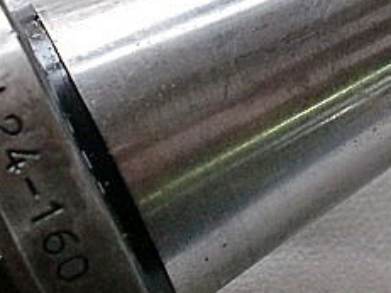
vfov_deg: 15.2
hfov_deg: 20.2
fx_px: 1095
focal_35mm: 97
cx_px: 183
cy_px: 152
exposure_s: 1/60
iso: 320
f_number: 3.1
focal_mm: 6.3
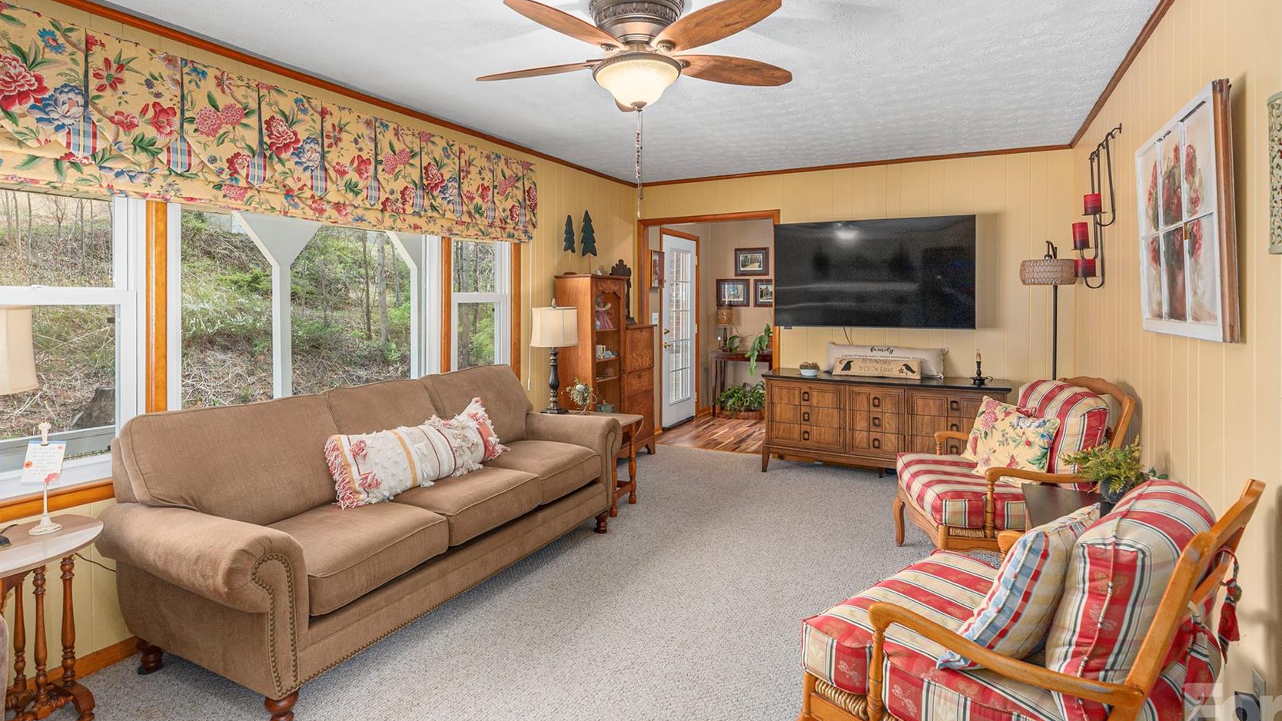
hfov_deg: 92.7
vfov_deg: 60.7
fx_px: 612
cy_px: 309
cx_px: 643
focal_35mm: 18
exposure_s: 1/200
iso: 320
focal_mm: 14
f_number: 8
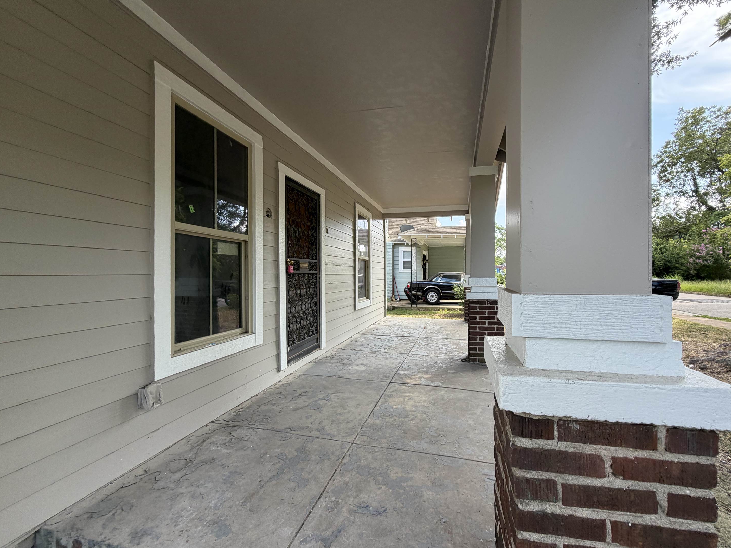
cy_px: 272
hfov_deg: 98.0
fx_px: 317
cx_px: 390
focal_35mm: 15
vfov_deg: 81.7
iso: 64
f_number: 2.2
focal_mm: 2.22
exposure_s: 1/154
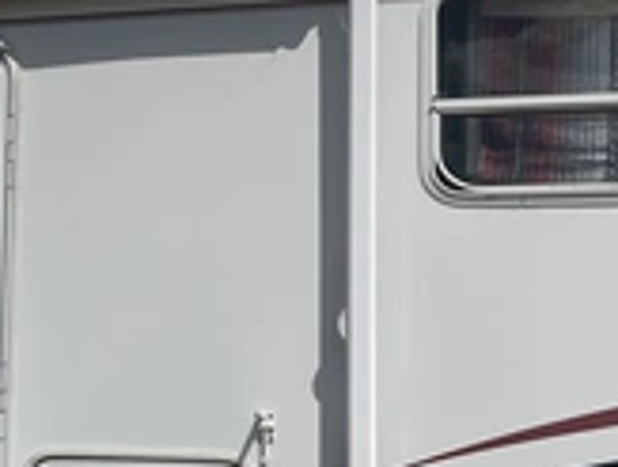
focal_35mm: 71
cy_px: 319
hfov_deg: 26.7
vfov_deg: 20.7
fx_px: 1270
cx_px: 99
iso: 25
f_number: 1.8
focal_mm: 3
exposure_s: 1/5263
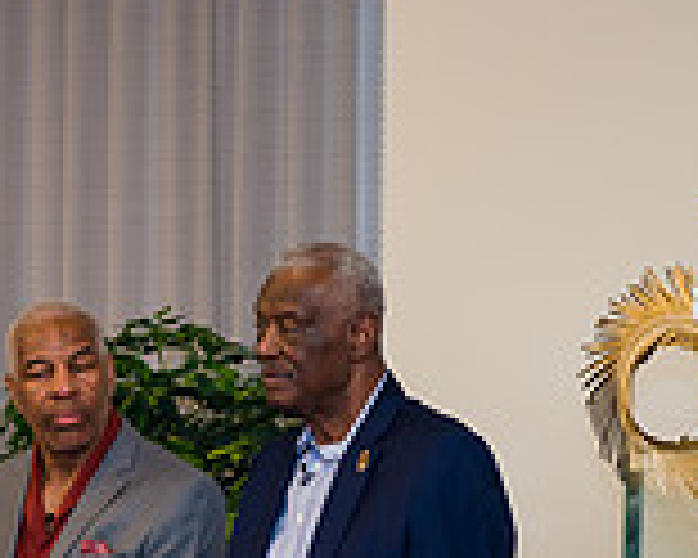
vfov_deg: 6.7
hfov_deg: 8.3
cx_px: 18
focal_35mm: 231
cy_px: 626
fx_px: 4772
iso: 640
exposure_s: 1/200
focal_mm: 66
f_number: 4
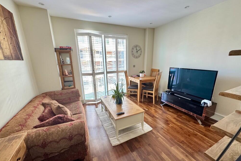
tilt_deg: -15.2
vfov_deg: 77.3
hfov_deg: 100.4
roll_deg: +1.4
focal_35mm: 15
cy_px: 86
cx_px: 123
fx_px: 100
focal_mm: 2.22
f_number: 2.2
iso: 500
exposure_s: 1/60
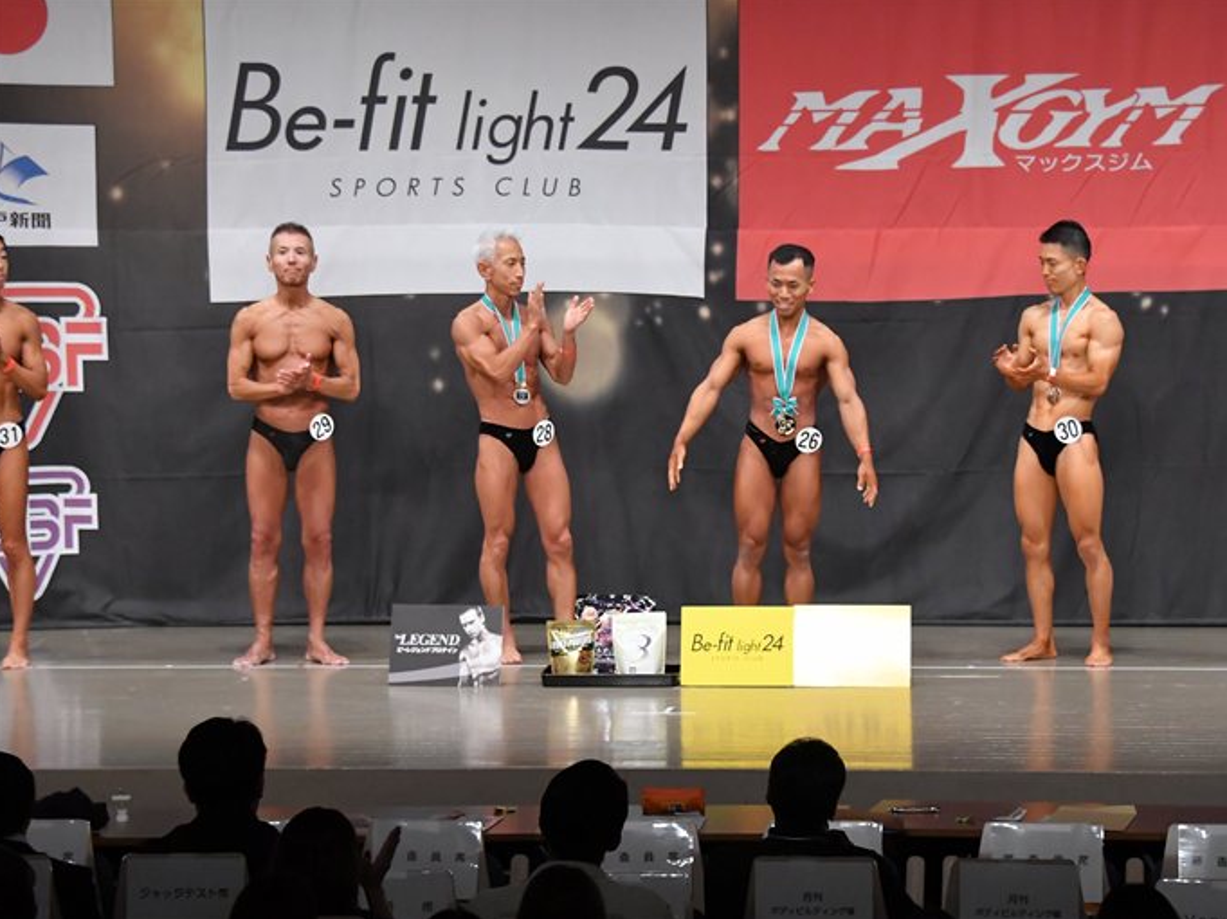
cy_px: 458
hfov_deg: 14.2
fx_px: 4924
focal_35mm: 139
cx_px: 687
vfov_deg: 10.7
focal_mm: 85
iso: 5000
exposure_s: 1/400
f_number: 5.6
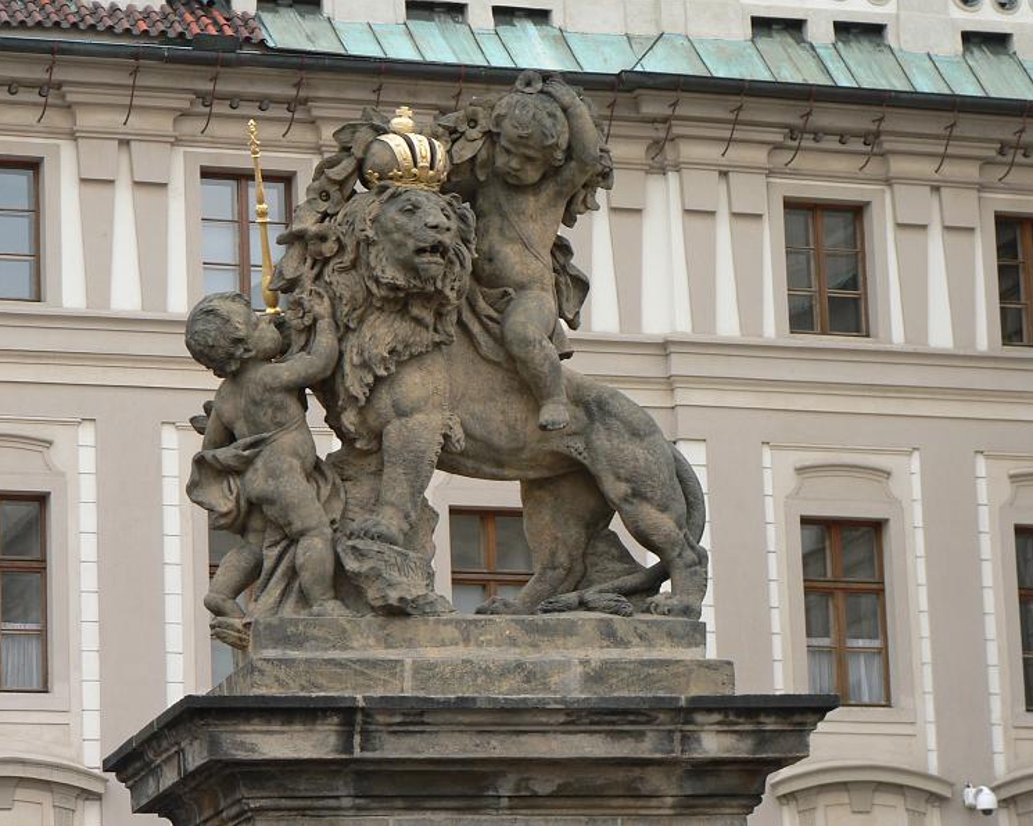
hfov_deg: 12.8
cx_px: 528
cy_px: 414
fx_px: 4616
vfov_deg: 10.2
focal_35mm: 151
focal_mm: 24.1
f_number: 4
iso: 80
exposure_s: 1/160
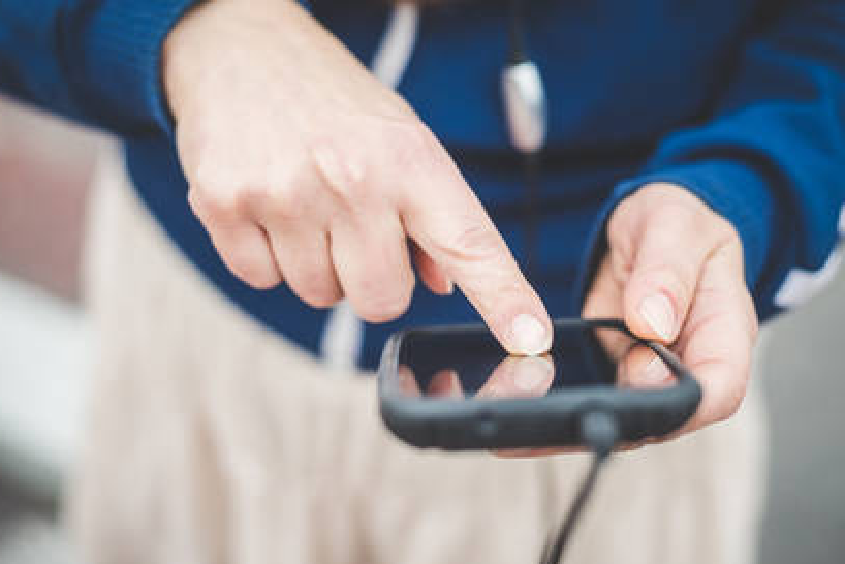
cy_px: 293
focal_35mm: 55
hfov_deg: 36.2
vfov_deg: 24.6
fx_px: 1291
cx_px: 417
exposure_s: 1/400
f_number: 2.5
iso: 400
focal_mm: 50
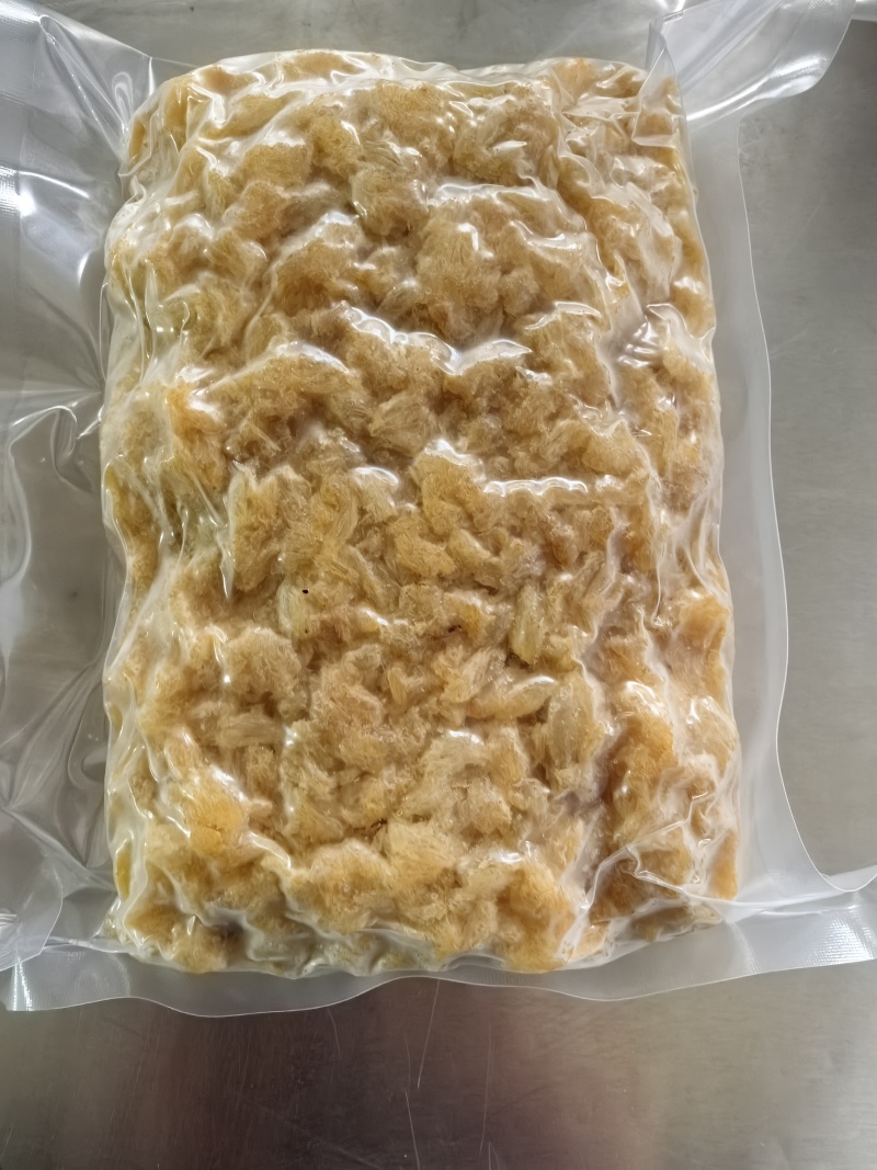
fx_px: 912
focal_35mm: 27
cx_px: 438
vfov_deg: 65.3
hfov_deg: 51.3
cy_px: 585
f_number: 4
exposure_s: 1/152
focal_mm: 6.98
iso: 6400
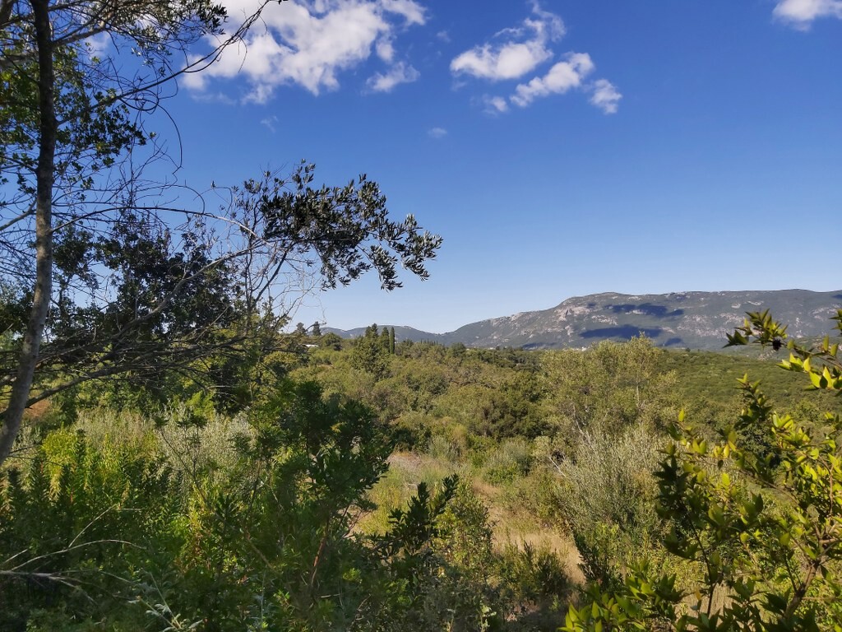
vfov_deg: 53.1
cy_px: 316
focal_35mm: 26
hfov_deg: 67.3
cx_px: 421
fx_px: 632
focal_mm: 3.92
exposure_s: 1/1351
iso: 64
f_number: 1.7
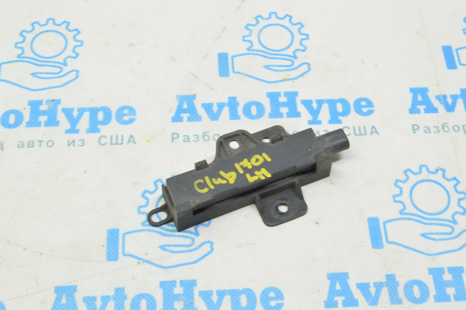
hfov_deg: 35.1
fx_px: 737
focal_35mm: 57
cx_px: 233
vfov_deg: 23.7
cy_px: 155
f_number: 20
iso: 6400
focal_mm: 38
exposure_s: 1/20
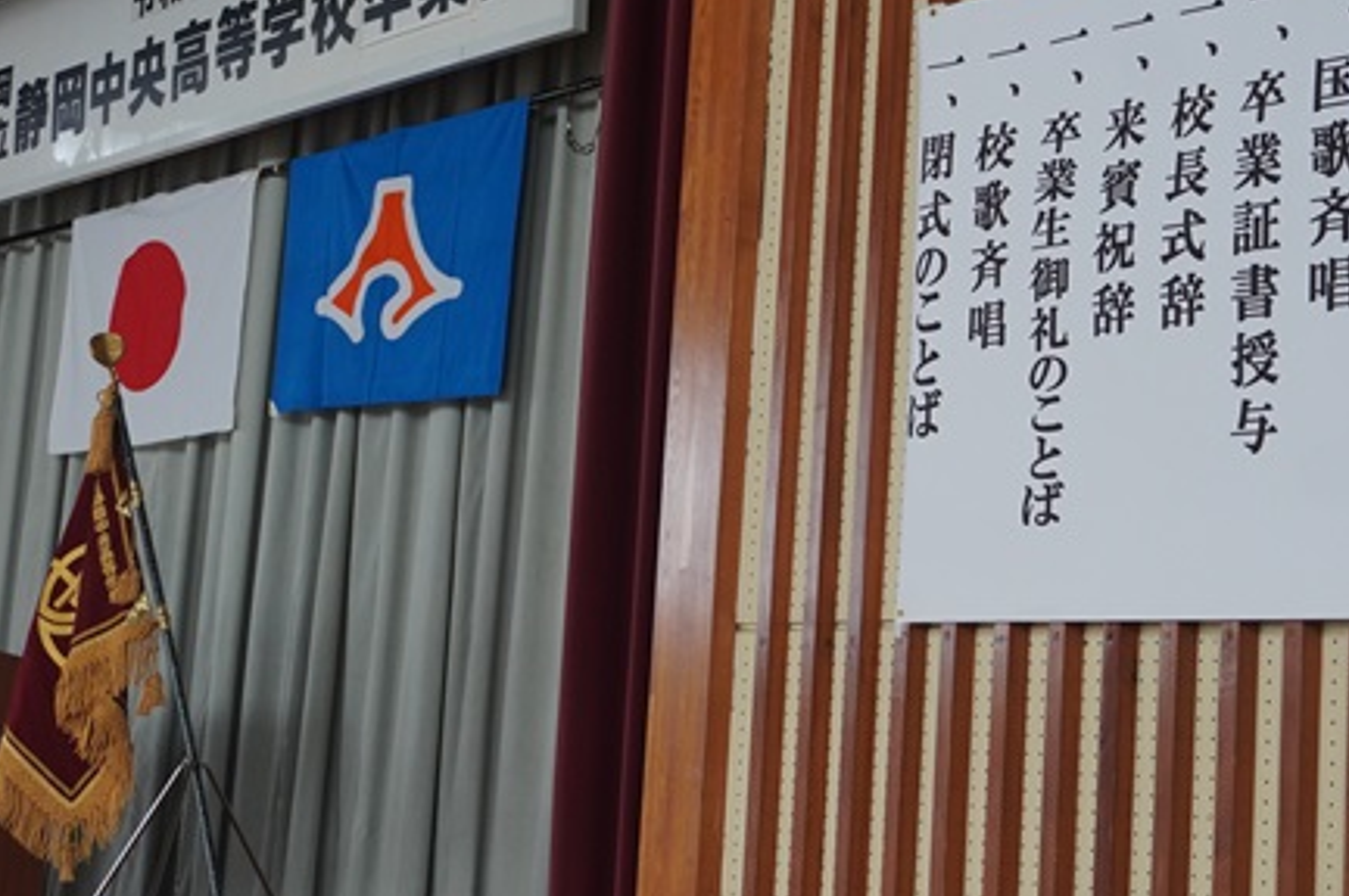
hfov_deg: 29.3
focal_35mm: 69
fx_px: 2574
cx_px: 757
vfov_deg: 19.8
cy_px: 384
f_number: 5
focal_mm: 31
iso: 800
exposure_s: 1/160
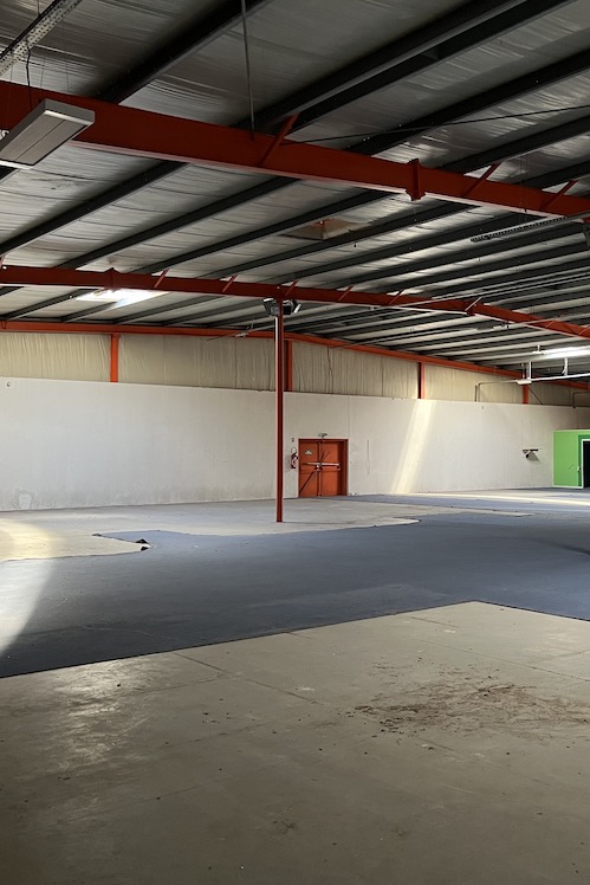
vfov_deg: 51.9
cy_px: 434
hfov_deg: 35.1
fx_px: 909
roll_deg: +0.6
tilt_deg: +1.0
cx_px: 445
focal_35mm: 37
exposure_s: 1/60
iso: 400
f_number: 1.5
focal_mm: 5.7
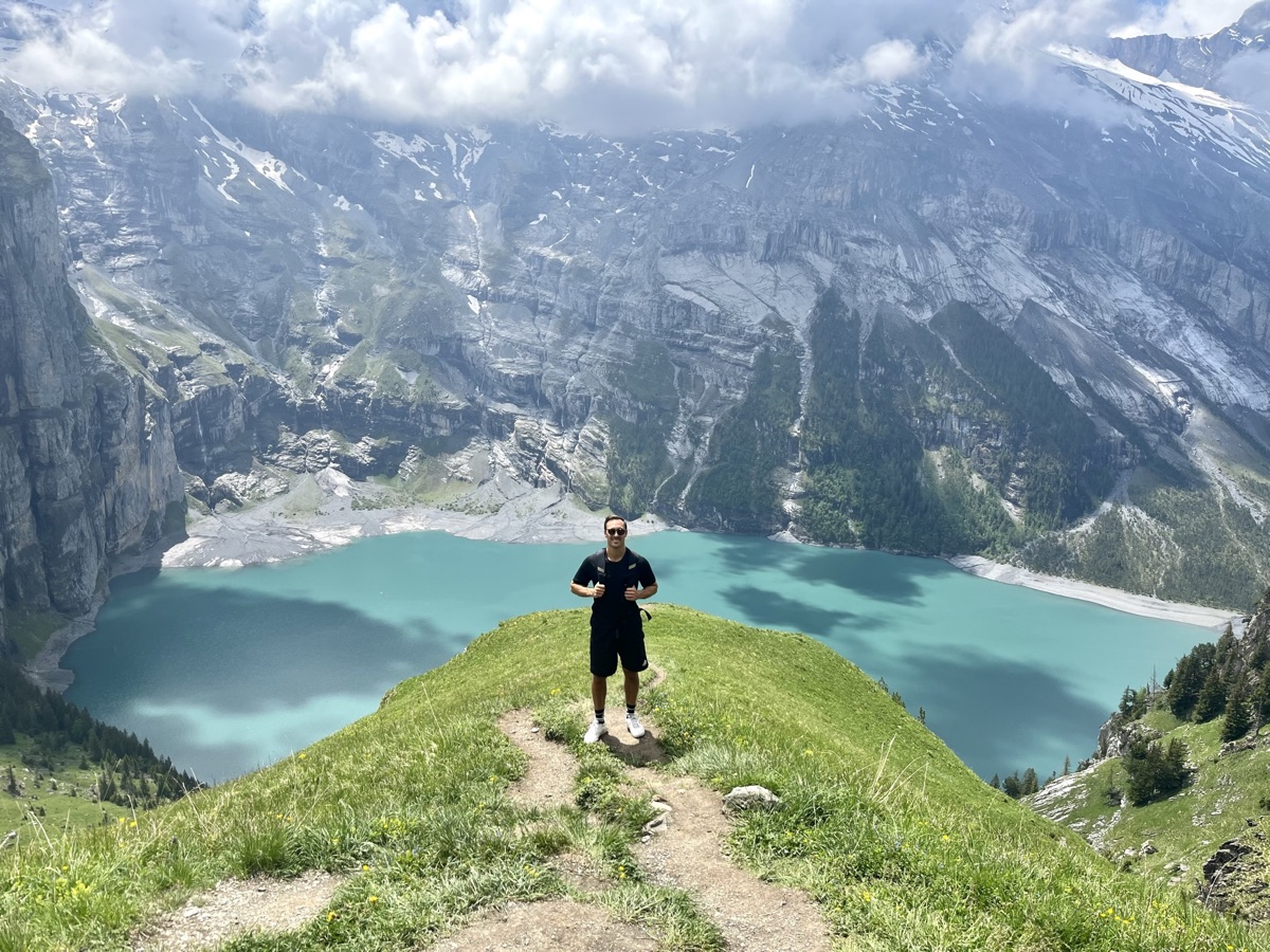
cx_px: 635
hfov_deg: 67.3
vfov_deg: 53.1
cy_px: 476
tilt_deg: -12.7
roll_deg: -2.0
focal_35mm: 26
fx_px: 954
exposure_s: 1/3215
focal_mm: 5.1
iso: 50
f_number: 1.6
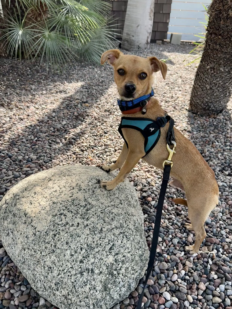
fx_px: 214
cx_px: 116
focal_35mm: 24
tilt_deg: -31.7
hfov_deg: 56.8
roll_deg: -2.9
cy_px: 154
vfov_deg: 71.6
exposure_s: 1/772
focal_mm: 6.76
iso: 80
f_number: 1.78
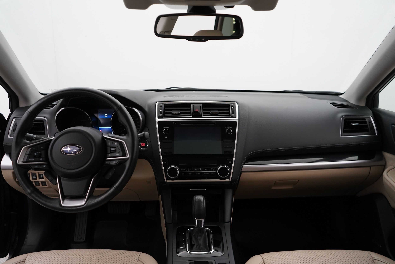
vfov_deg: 46.4
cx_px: 198
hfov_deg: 65.5
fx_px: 307
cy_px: 132
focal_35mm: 28
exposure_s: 1/160
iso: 4000
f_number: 3.5
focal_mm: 28
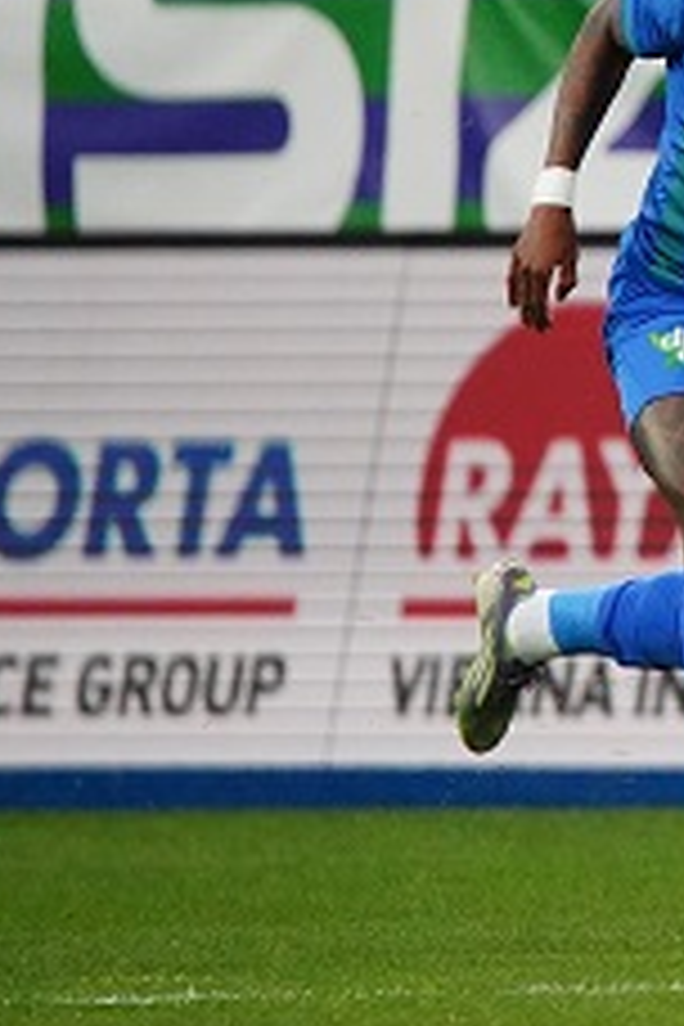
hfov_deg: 0.7
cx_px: 1233
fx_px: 60016
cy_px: 92
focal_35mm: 2106
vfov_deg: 1.0
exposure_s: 1/2000
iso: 8000
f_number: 6.3
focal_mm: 600
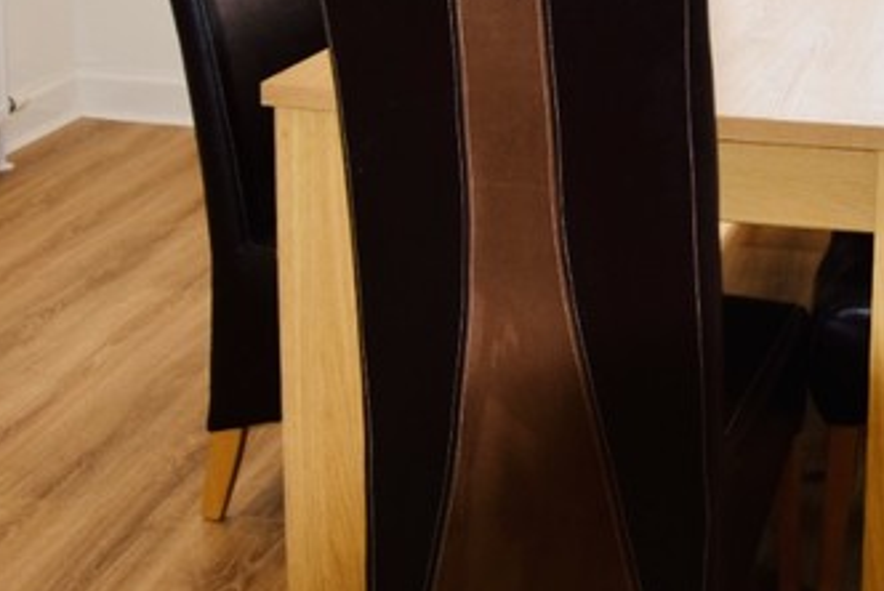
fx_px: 1819
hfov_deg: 26.5
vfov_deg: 17.4
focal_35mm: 74
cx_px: 767
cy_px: -172
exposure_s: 1/125
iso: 280
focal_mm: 16
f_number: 5.6
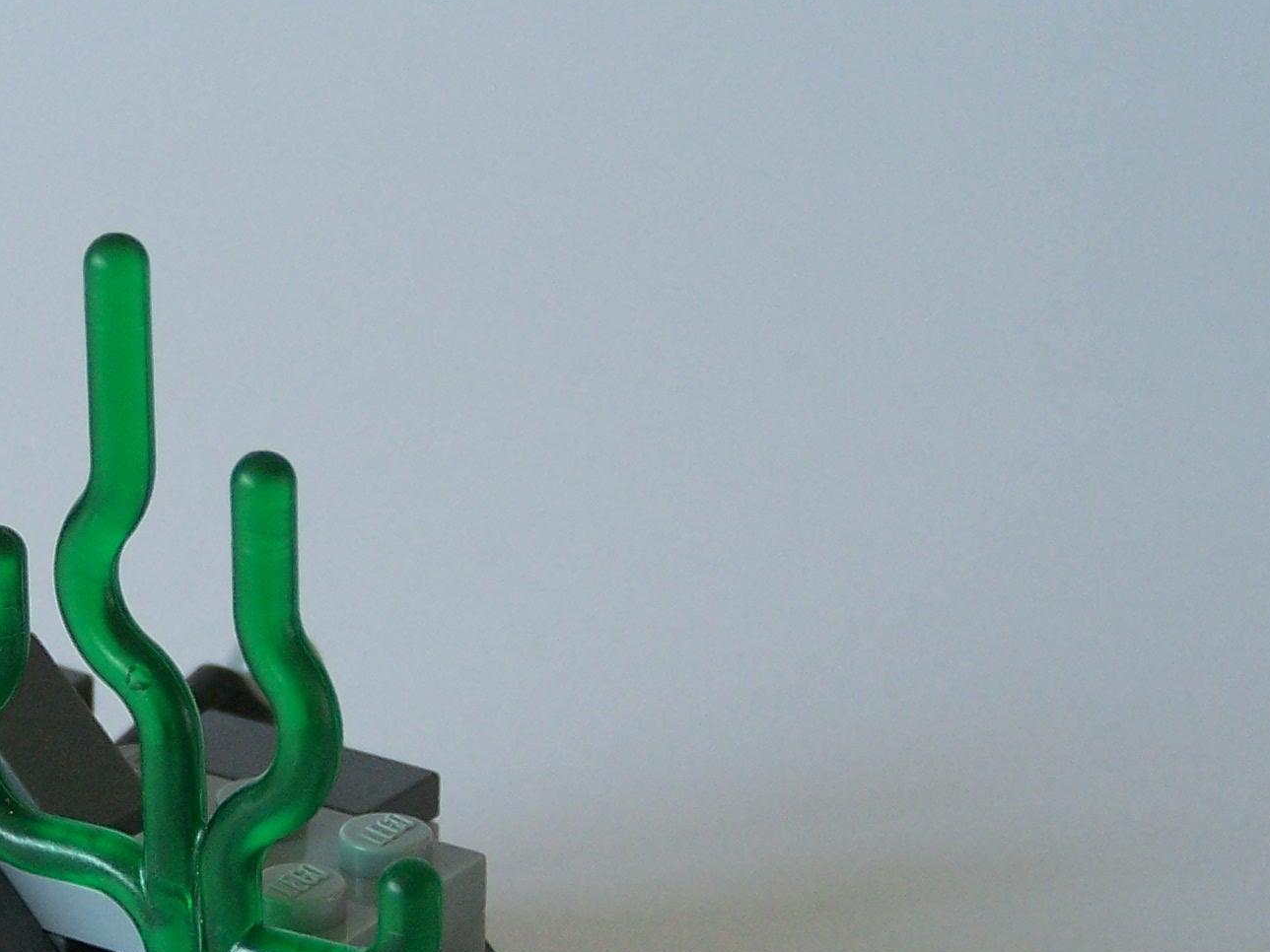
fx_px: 4916
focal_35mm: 134
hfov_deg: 14.6
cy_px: 773
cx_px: 133
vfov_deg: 11.0
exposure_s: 1
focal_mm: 11.1
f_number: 3.2
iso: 100
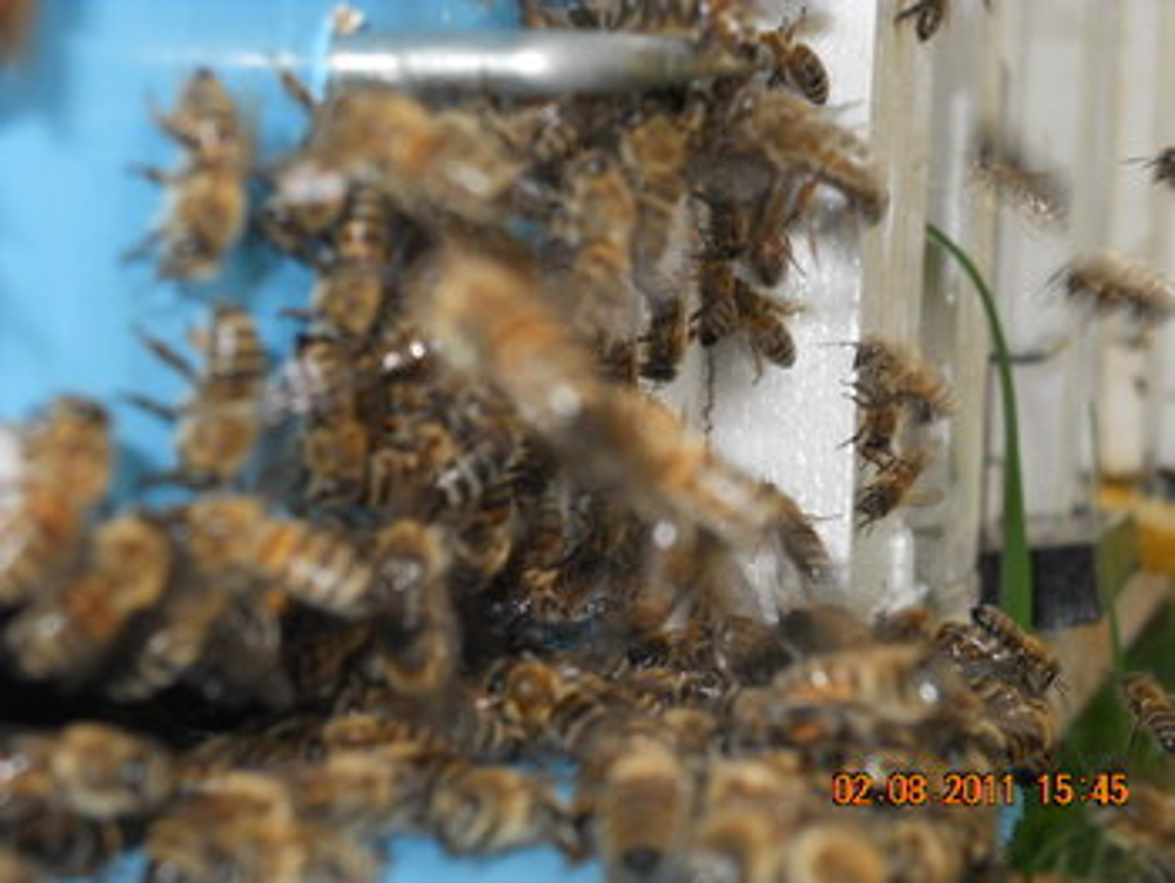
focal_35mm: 77
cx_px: 588
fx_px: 2615
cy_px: 442
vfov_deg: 19.2
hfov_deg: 25.3
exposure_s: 1/60
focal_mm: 12.71
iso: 80
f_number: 7.8
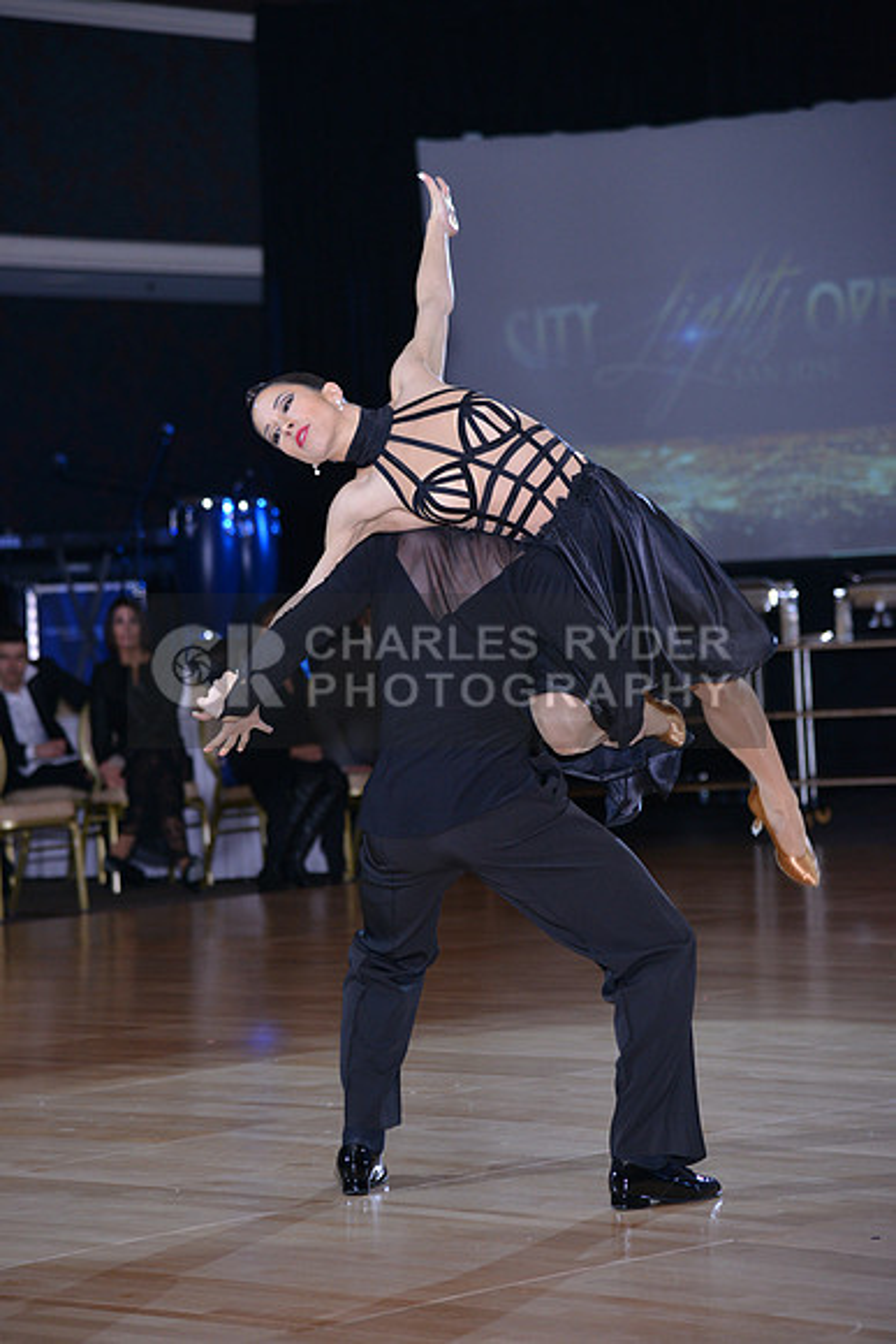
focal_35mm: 120
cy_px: 672
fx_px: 4477
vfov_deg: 17.1
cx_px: 448
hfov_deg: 11.4
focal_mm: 120
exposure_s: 1/250
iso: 1250
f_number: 4.5
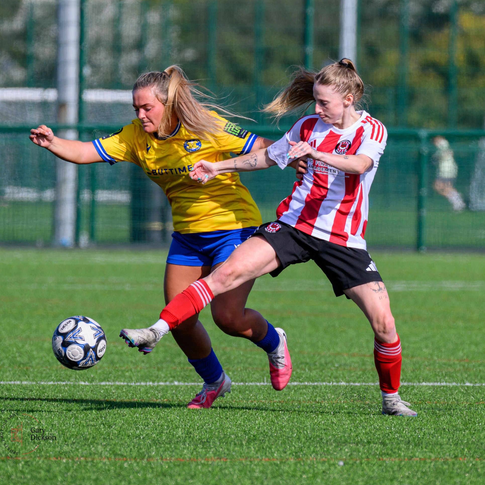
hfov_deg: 2.5
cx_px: 319
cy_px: 223
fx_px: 11207
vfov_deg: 2.5
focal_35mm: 707
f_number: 5.3
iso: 360
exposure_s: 1/2000
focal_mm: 320
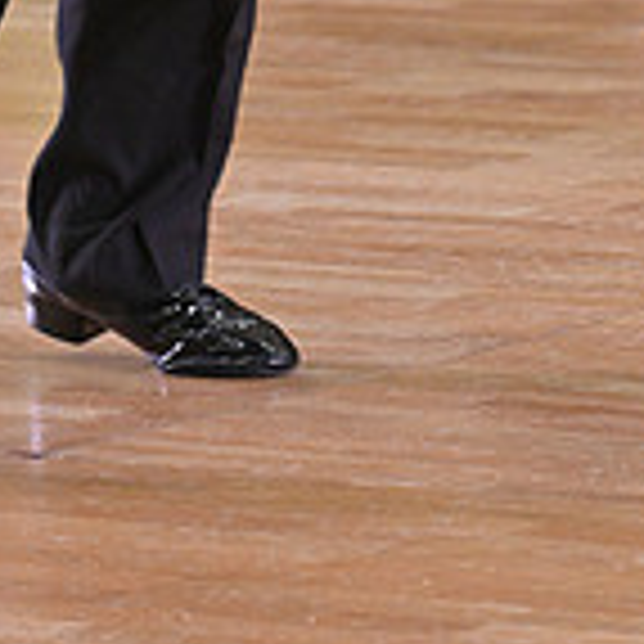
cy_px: -608
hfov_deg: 3.2
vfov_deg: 3.1
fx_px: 11640
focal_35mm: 553
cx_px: 394
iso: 3200
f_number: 5
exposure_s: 1/320
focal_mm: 160
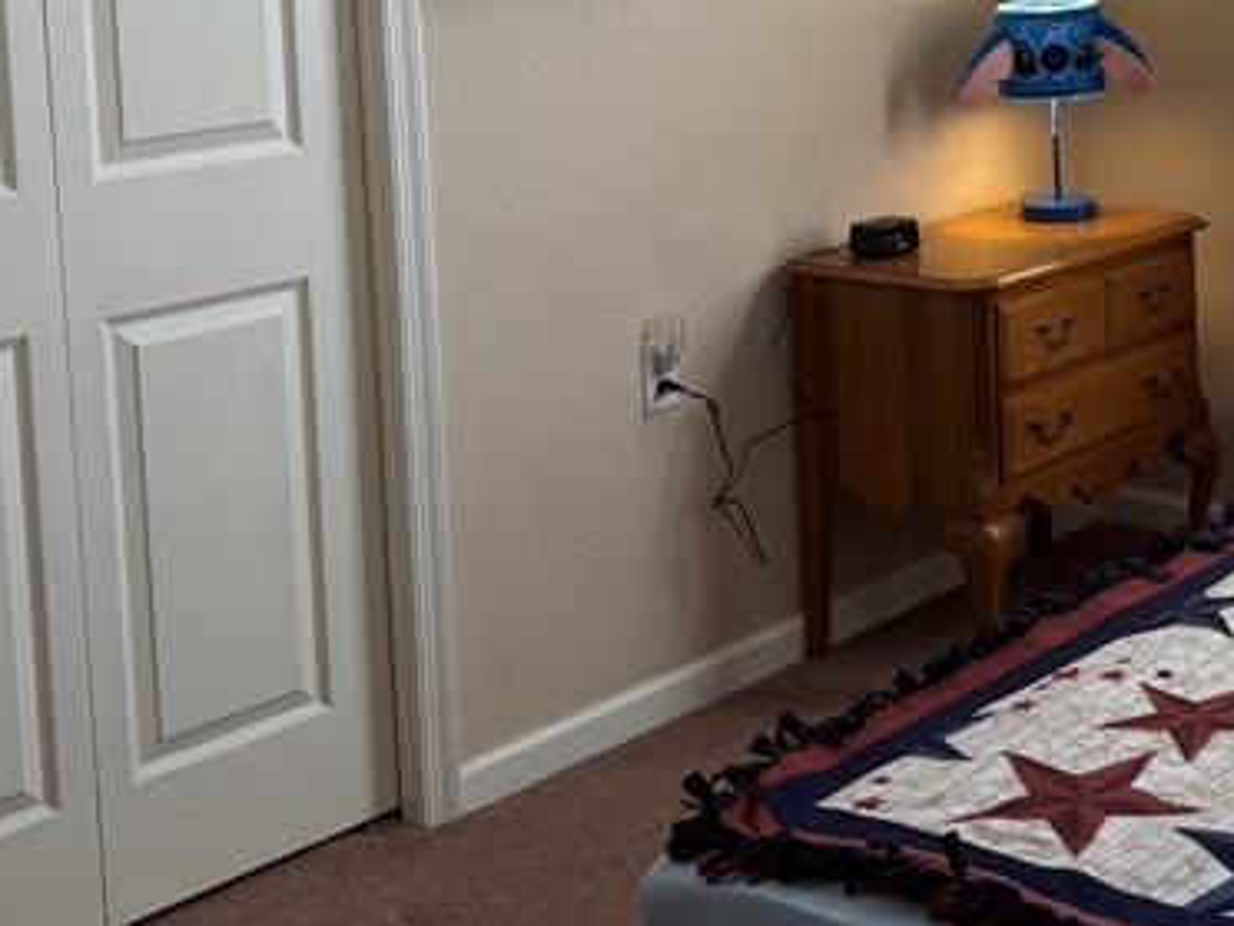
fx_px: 2353
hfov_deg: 28.2
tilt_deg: -5.0
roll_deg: +1.5
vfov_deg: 21.5
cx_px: 1131
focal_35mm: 66
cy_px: 0
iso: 100
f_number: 1.78
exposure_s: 1/120
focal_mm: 6.76
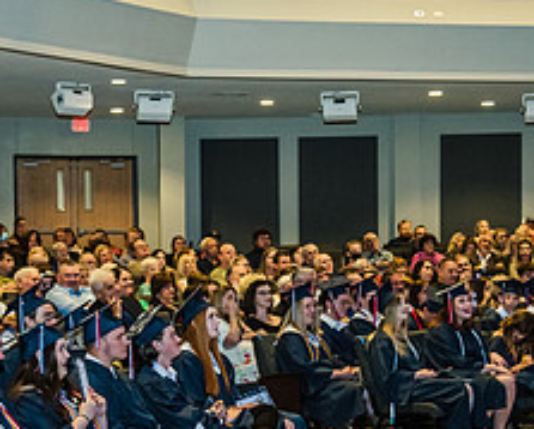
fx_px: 1852
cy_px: 339
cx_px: 247
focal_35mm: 117
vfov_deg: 13.1
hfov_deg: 16.4
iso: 800
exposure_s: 1/200
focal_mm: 48
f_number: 4.5
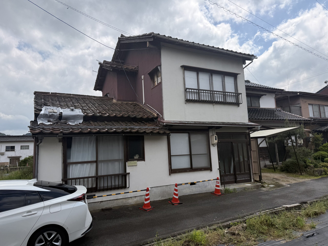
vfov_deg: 56.8
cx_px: 164
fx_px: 227
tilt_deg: +7.2
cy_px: 123
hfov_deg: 71.6
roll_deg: +2.8
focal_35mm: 24
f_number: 1.78
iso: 80
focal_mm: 6.76
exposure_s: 1/7353
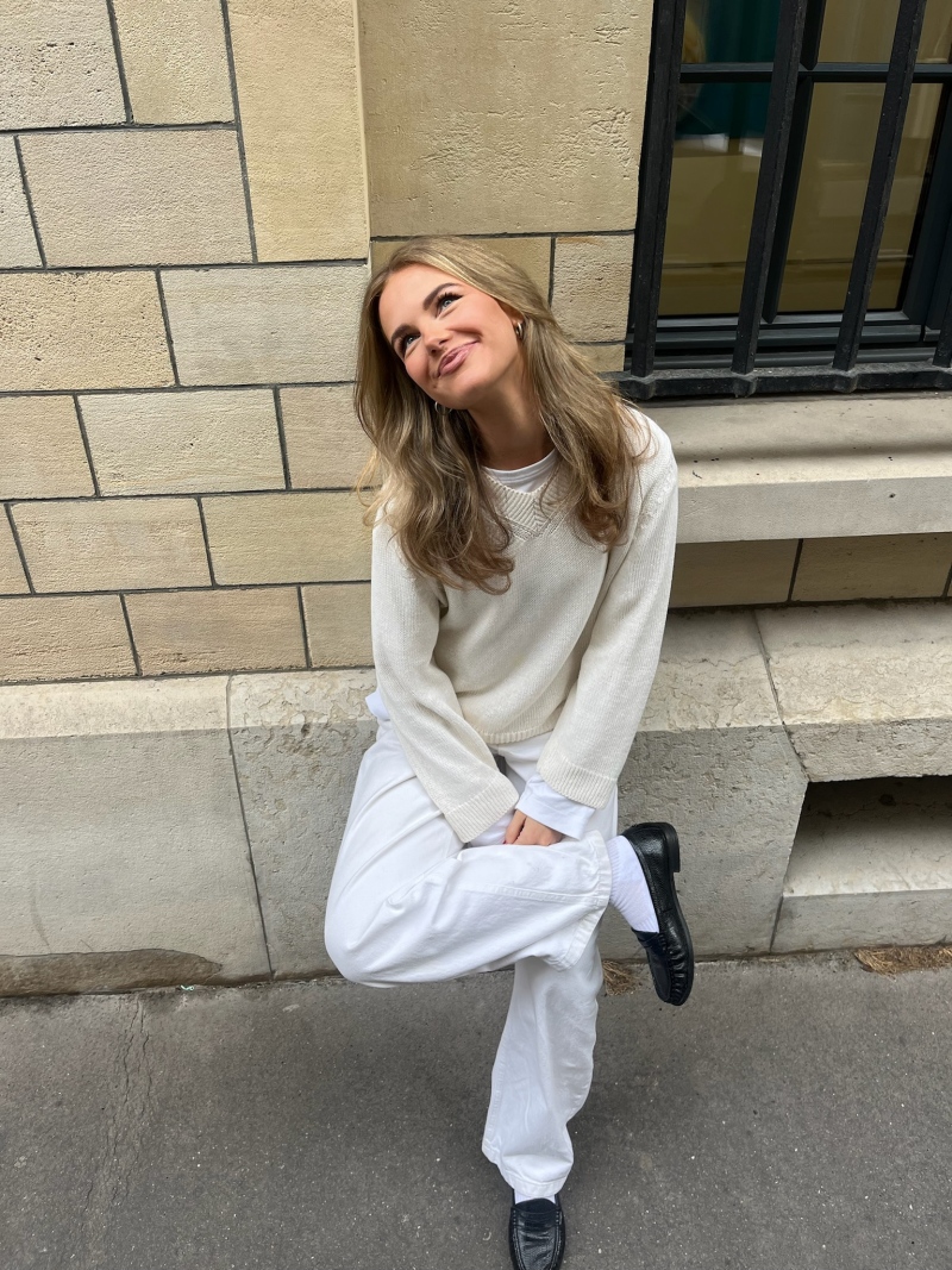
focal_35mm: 26
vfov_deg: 67.3
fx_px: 954
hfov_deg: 53.1
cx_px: 476
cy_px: 635
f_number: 1.6
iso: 50
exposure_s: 1/515
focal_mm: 5.1
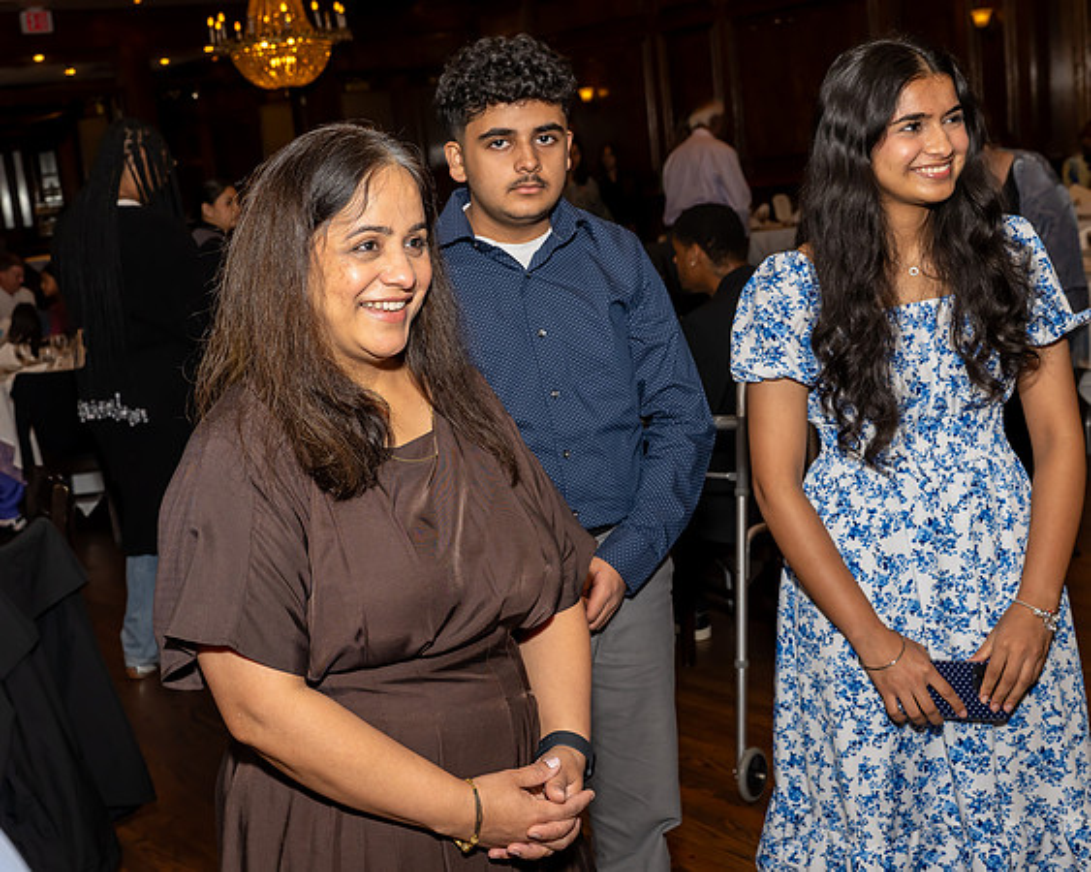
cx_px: 388
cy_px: 433
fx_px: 1404
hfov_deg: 42.0
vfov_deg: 34.5
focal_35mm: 44
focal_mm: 36
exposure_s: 1/250
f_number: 7.1
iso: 500
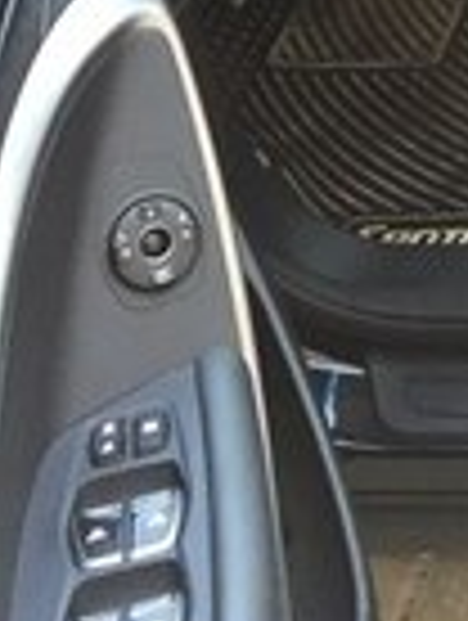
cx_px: 832
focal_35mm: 104
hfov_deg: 13.0
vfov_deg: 16.5
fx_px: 1869
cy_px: -410
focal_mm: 4.15
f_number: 2.2
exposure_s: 1/33
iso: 125
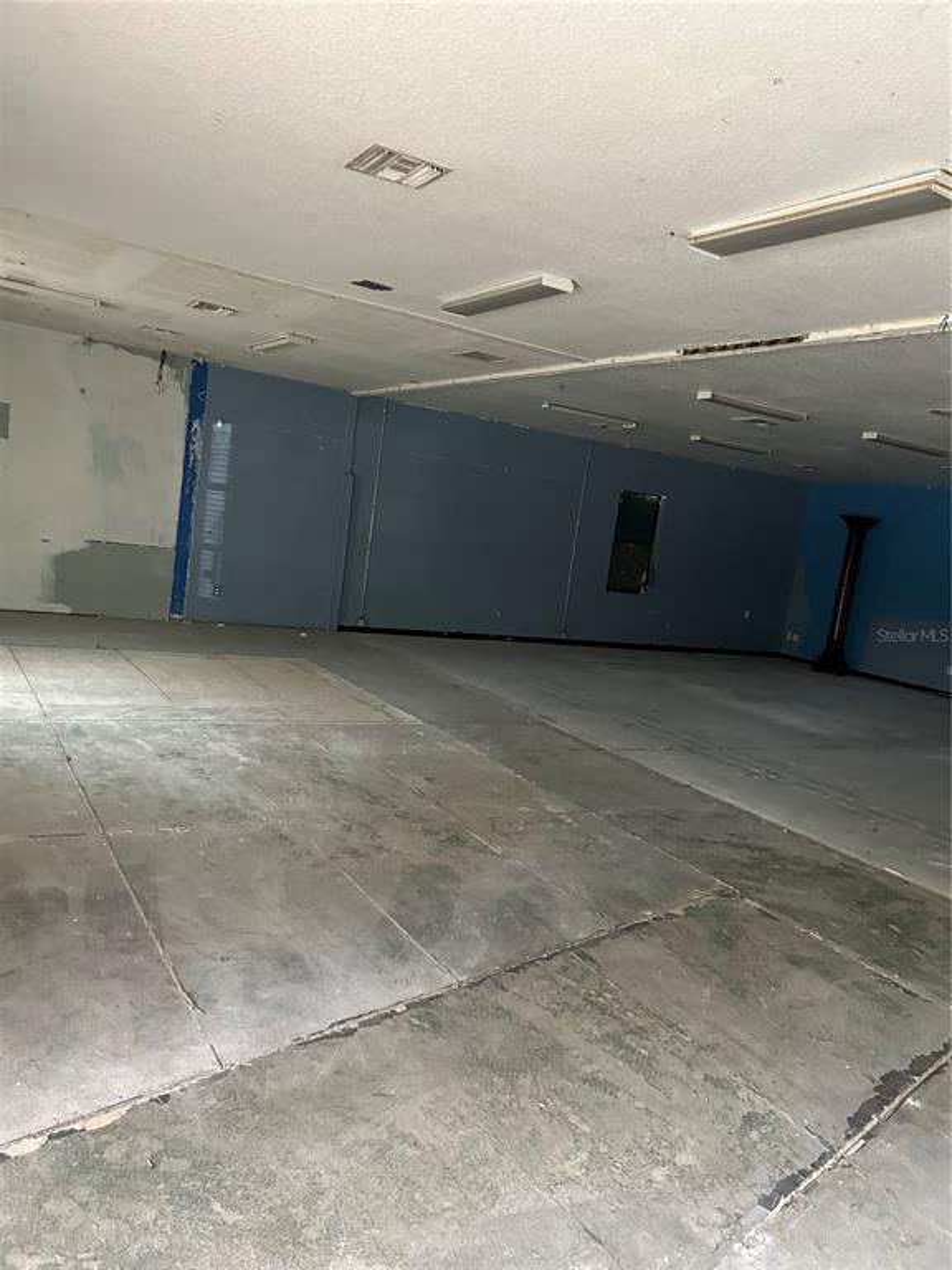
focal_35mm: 26
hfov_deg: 53.1
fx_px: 953
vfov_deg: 67.3
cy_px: 635
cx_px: 476
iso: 500
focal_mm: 5.7
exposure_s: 1/60
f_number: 1.5
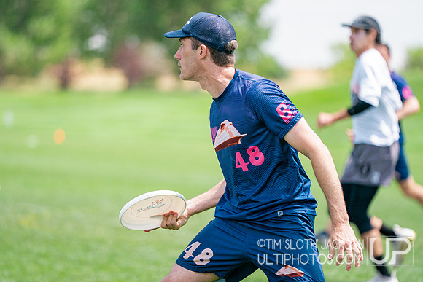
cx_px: 223
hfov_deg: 8.1
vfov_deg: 5.4
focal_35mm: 254
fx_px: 2979
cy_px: 155
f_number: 2.8
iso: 500
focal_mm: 200
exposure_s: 1/5000
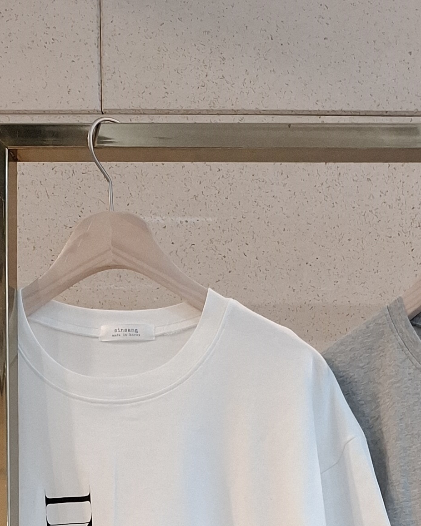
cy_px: 908
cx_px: 522
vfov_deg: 18.4
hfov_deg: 17.2
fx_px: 1324
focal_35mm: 85
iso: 250
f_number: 1.8
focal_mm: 5.23
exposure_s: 1/120
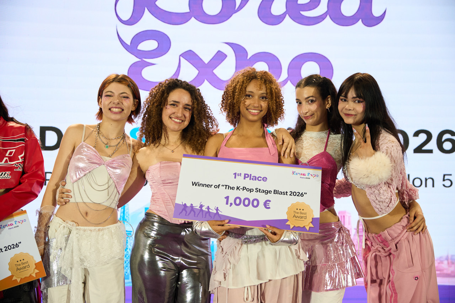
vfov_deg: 31.2
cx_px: 228
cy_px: 152
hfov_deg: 45.4
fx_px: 543
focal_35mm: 43
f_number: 2.8
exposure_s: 1/400
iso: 1250
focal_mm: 43
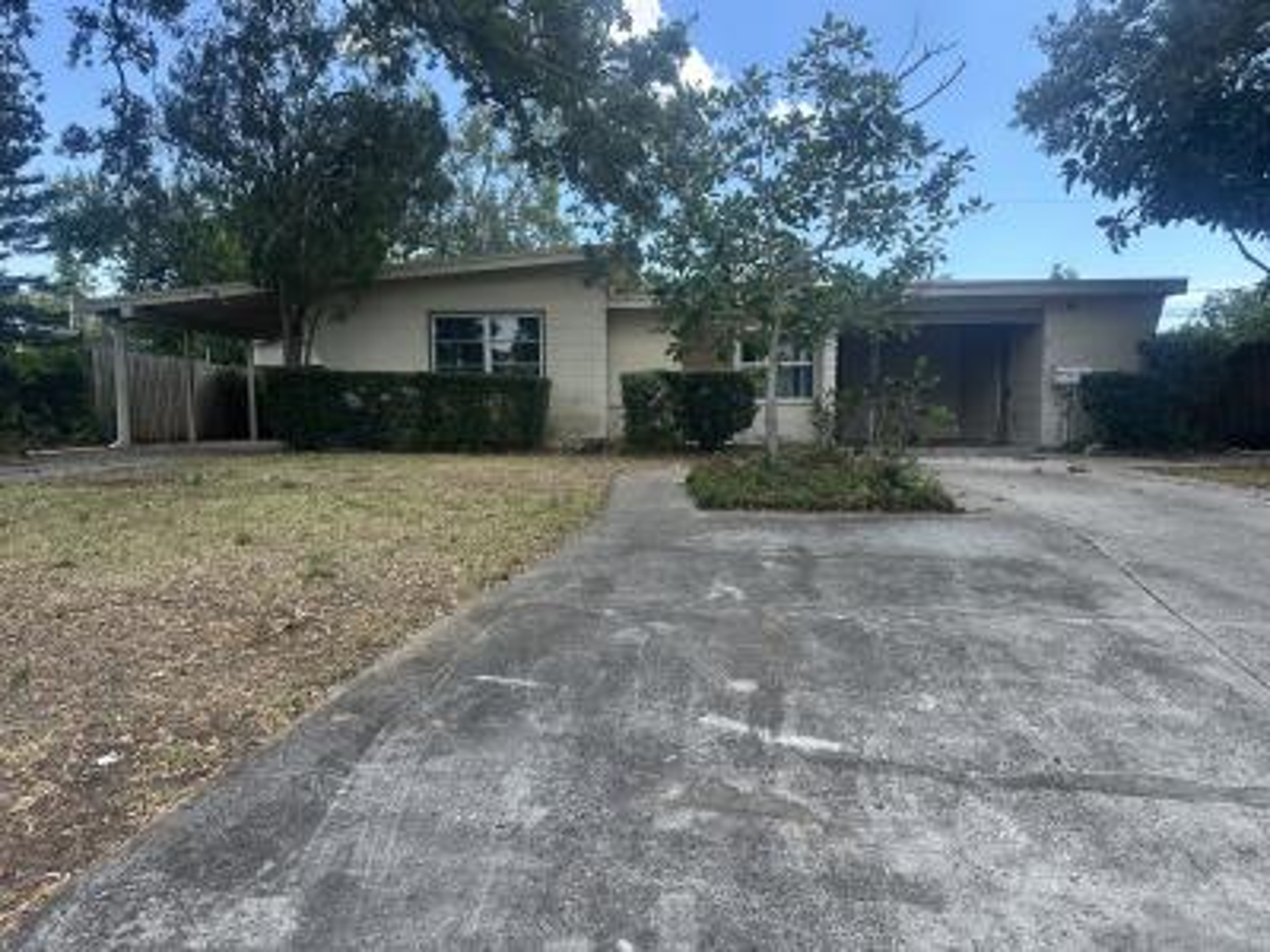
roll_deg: -0.2
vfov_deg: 56.8
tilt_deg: -4.6
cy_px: 476
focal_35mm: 24
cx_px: 635
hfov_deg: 71.6
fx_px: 881
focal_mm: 6.86
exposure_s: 1/935
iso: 80
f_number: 1.78
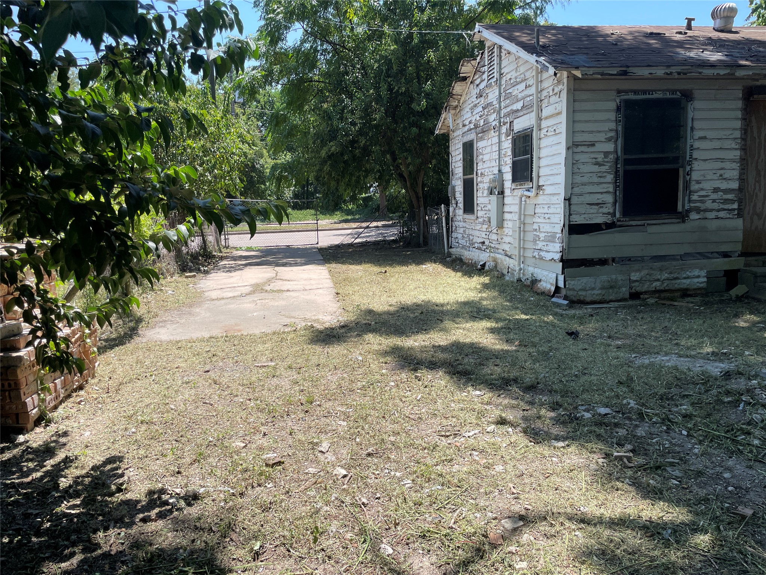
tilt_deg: -8.7
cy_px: 288
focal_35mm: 26
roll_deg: +2.6
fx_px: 575
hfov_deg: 67.3
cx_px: 383
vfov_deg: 53.1
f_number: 1.6
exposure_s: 1/1531
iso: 32
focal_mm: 4.2
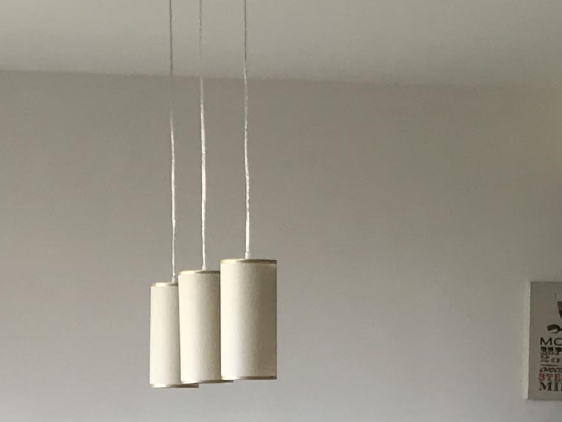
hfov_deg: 15.2
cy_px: 555
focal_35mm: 130
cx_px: 298
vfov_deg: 11.1
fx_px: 2111
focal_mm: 3.99
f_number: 1.8
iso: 25
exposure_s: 1/60
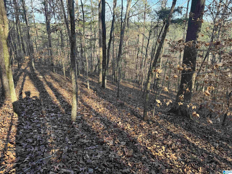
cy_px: 87
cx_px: 116
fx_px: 161
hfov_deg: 71.6
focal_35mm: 24
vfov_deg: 56.8
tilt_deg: -18.7
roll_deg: +1.5
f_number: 1.78
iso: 80
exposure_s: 1/288
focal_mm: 6.76
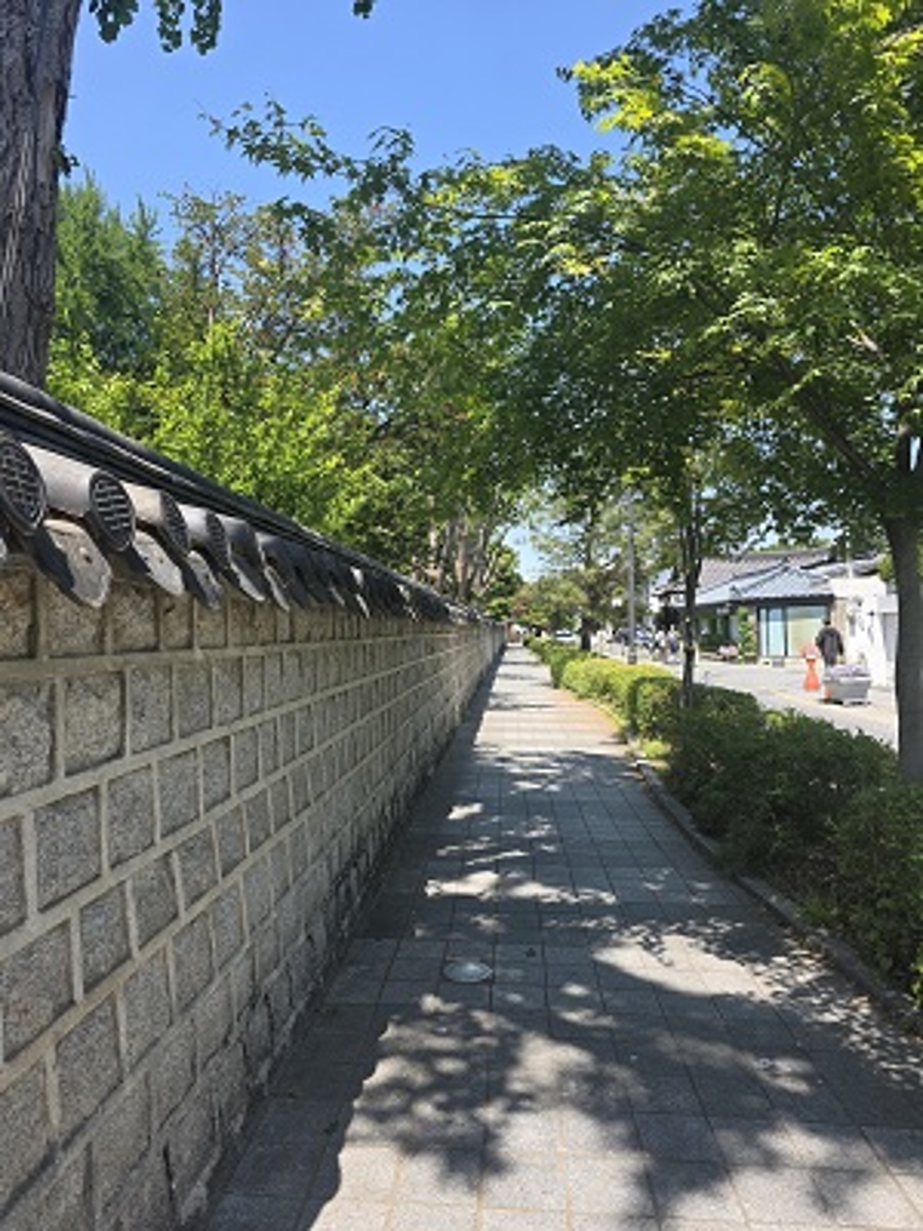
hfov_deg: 58.9
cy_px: 616
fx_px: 818
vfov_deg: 73.9
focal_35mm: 23
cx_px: 462
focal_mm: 6.3
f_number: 1.7
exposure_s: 1/2423
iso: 80
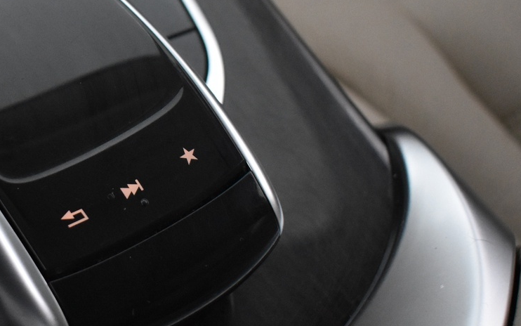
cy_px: 82
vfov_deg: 14.5
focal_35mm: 90
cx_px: -23
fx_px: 1280
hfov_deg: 22.0
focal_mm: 27
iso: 2500
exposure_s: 1/40
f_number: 4
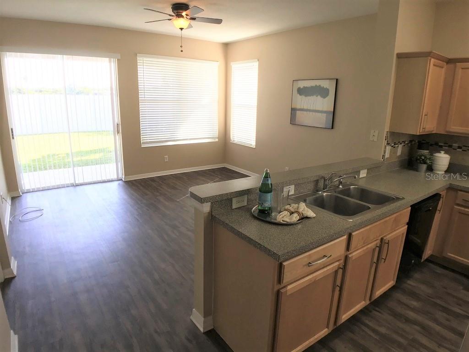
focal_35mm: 31
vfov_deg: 45.4
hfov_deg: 58.4
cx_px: 234
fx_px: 420
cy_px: 176
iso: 40
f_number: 2.4
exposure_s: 1/120
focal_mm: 3.3
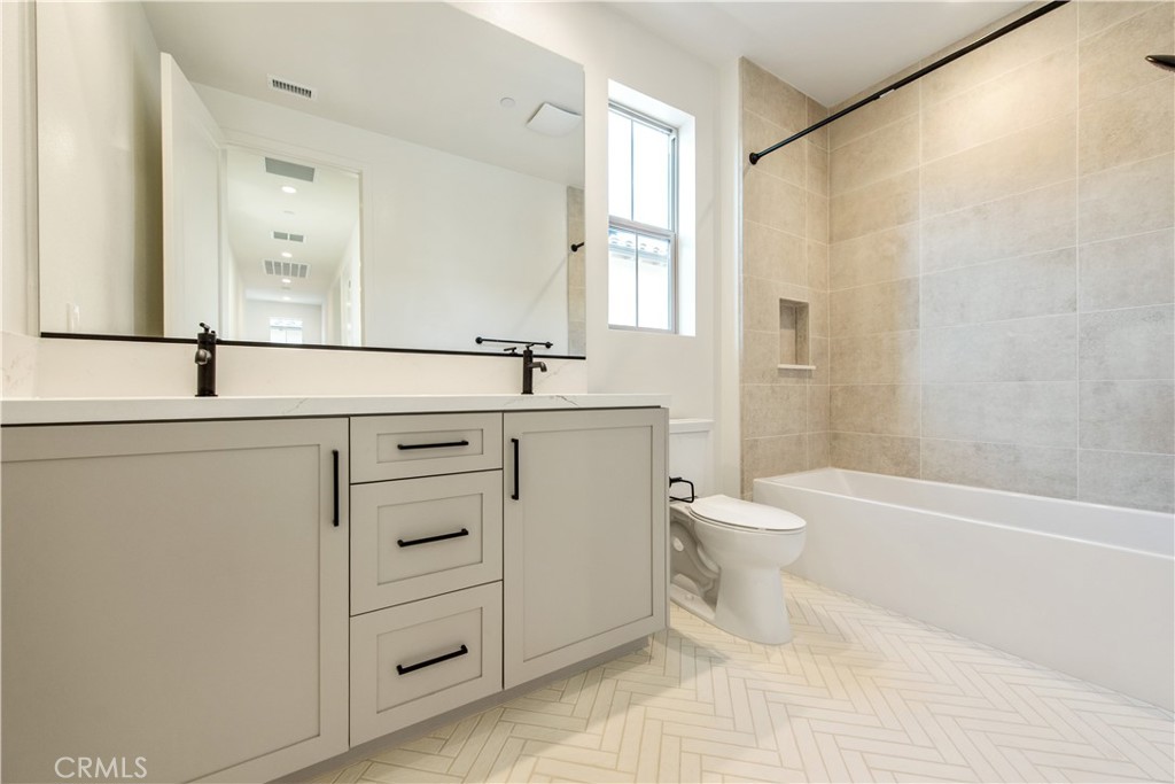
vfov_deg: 81.2
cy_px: 392
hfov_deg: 104.2
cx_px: 588
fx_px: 457
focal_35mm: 14
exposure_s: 1/100
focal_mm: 14
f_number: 5
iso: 400
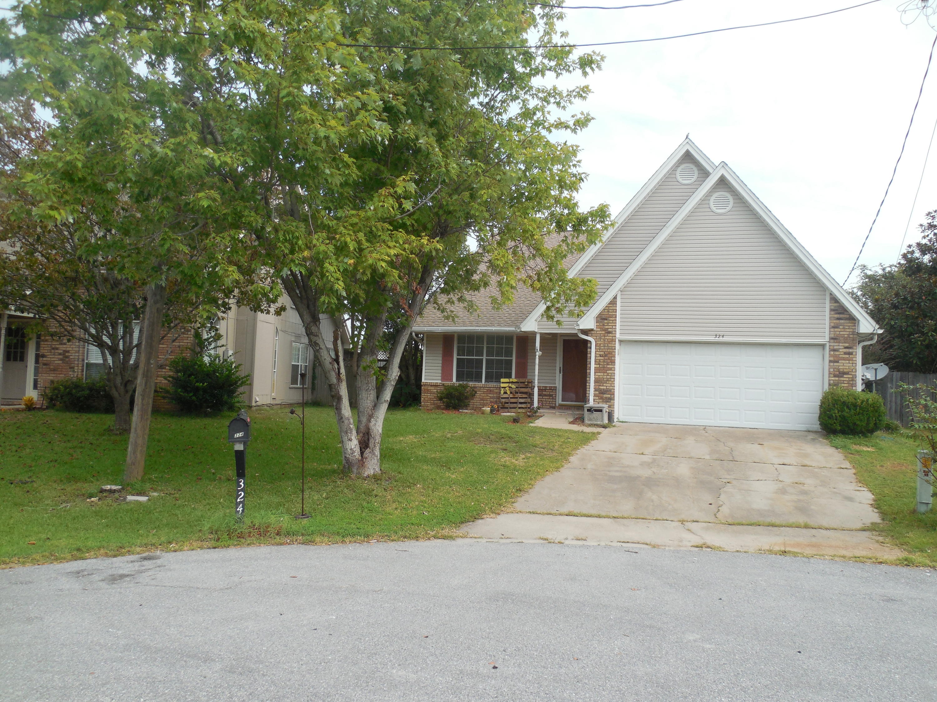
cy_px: 351
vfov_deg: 54.9
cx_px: 468
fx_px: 677
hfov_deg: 69.4
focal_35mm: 25
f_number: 3.3
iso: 125
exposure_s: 1/640
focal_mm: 4.5
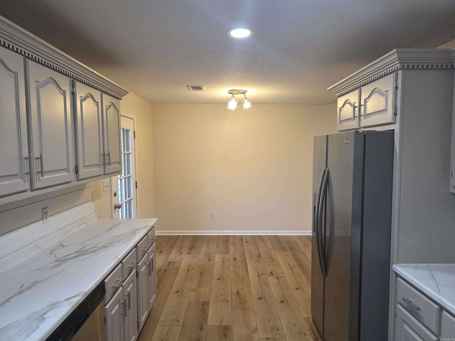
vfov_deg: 58.9
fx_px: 302
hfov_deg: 73.9
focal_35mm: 23
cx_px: 228
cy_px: 170
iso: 200
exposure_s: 1/120
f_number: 1.7
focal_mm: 6.3
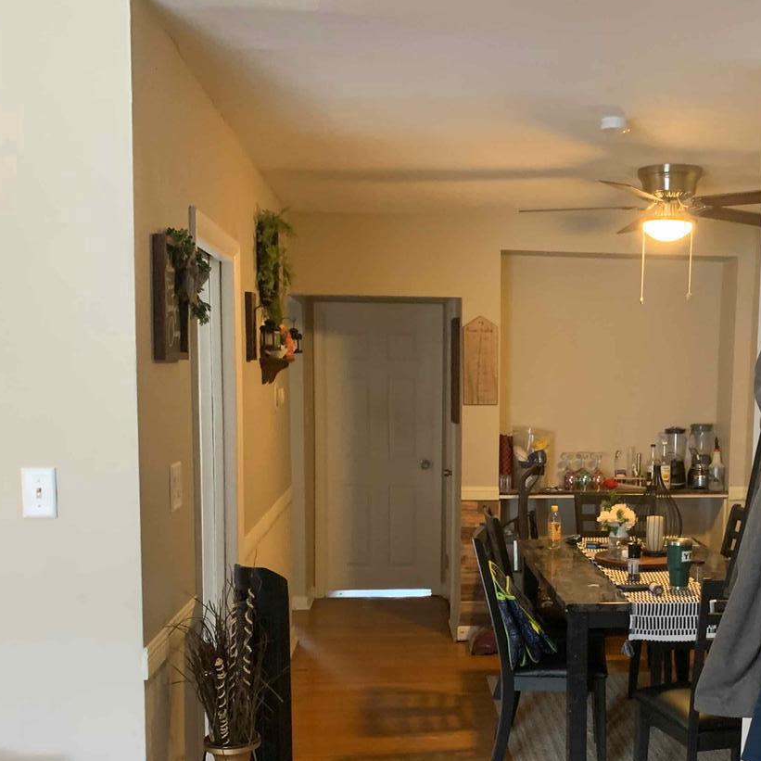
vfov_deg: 38.6
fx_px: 1070
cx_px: 536
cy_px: 519
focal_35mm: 43
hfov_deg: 38.5
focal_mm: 4.25
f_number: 1.8
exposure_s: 1/30
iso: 500
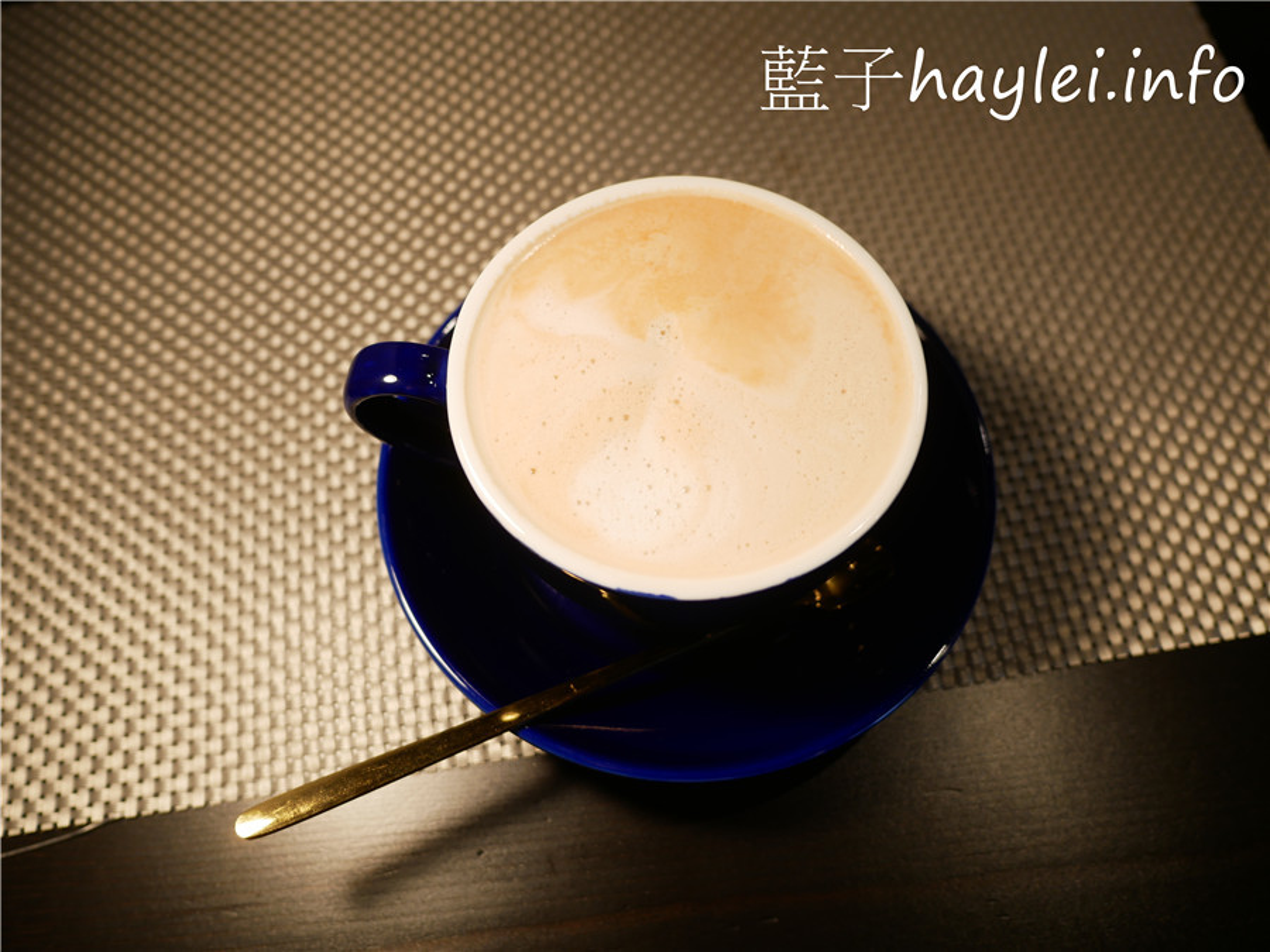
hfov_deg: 60.0
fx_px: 1101
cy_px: 476
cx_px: 635
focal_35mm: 30
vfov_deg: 46.8
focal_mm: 15
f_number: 2.5
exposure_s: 1/200
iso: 200
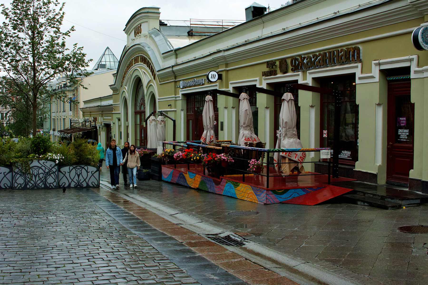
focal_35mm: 39
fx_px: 464
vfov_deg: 34.2
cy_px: 142
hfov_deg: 49.6
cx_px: 214
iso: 100
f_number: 8
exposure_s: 1/100
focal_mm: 26
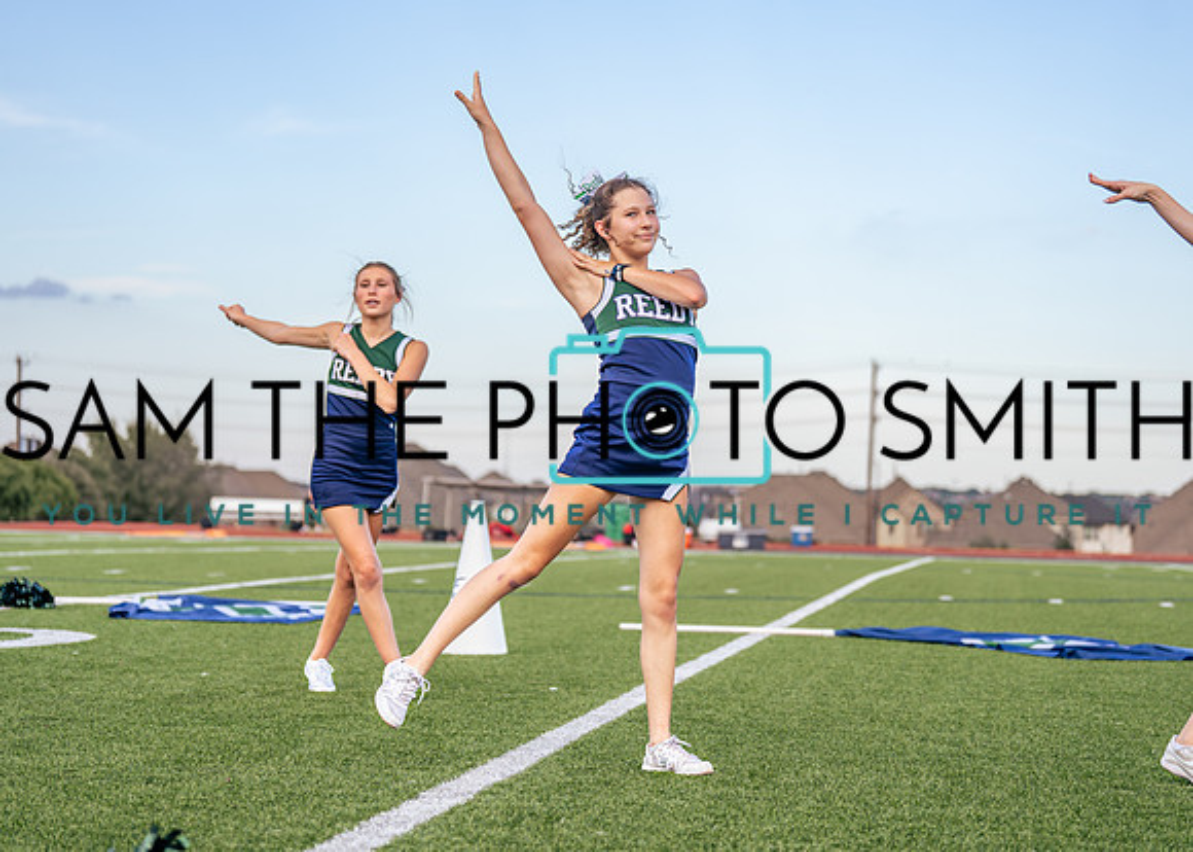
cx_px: 594
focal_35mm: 77
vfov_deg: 18.7
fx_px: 2591
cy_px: 426
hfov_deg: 25.9
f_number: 2.8
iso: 500
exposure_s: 1/2500
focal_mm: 70
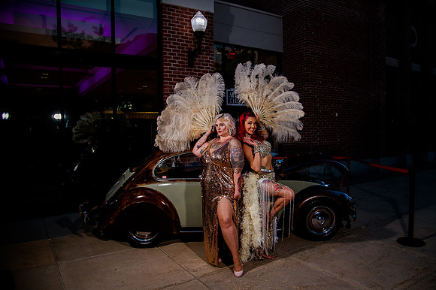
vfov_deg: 49.1
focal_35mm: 26
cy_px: 151
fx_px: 318
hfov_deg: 68.8
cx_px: 238
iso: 640
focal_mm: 24
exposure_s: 1/320
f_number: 4
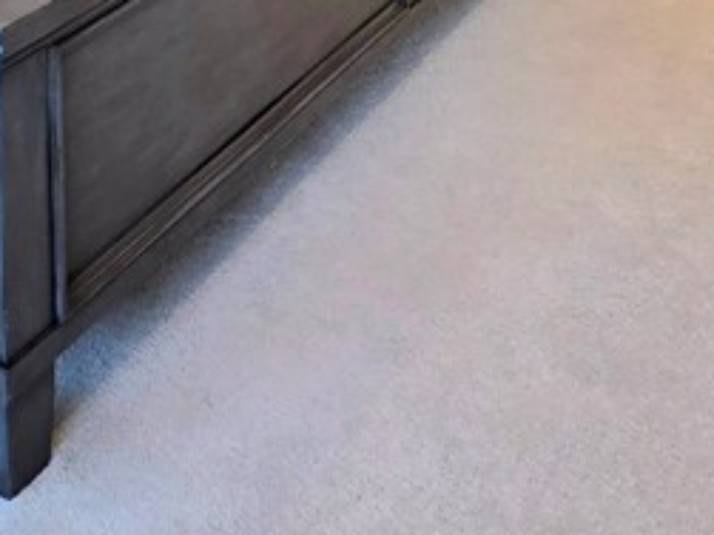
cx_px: 71
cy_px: -492
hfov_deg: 34.2
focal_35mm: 53
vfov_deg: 19.0
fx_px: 1093
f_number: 1.9
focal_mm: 2.2
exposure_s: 1/120
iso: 160
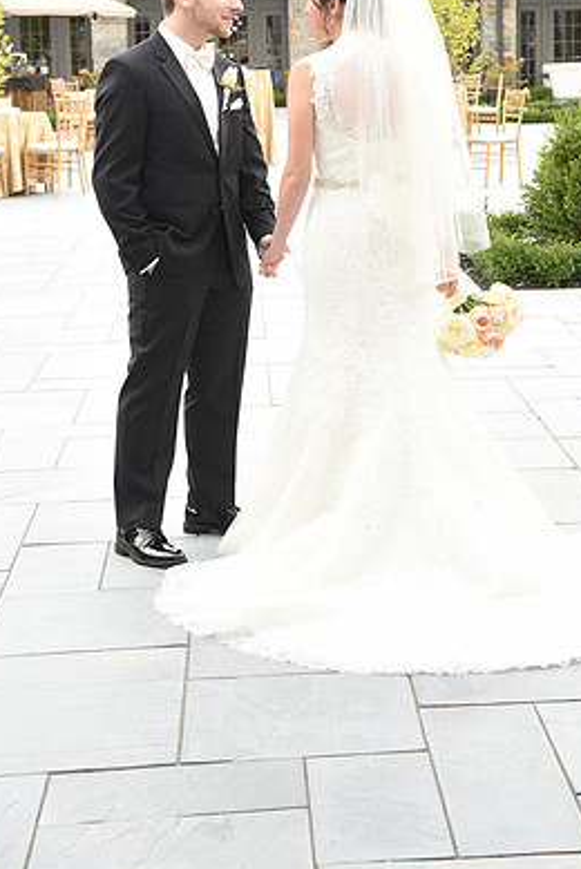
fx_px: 1981
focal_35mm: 82
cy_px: 290
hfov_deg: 16.6
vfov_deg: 24.6
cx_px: 401
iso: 1000
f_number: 9
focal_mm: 55
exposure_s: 1/160
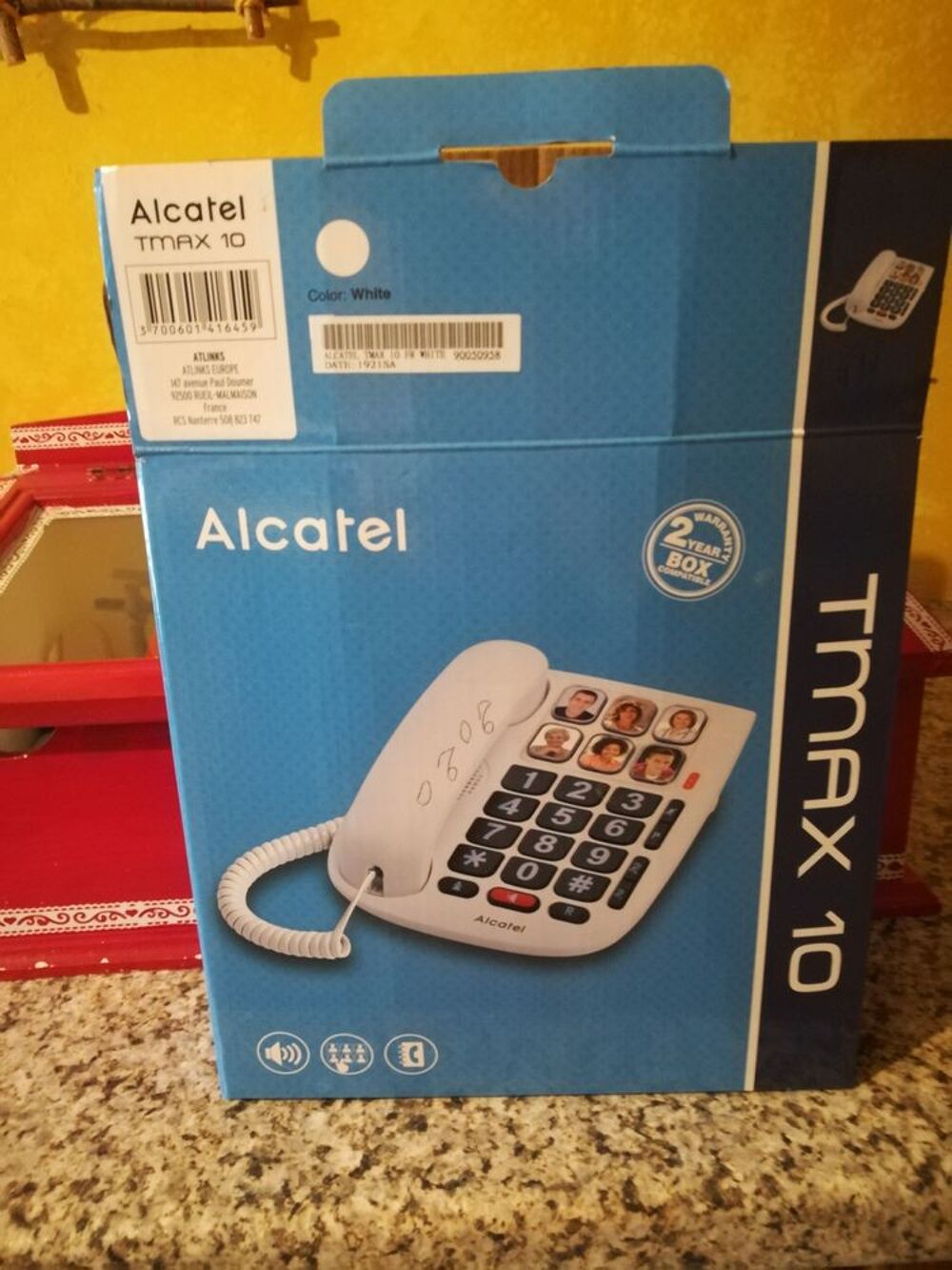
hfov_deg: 53.1
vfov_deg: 67.3
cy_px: 635
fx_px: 953
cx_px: 476
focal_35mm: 26
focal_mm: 3.83
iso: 800
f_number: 2.2
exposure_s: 1/14.3
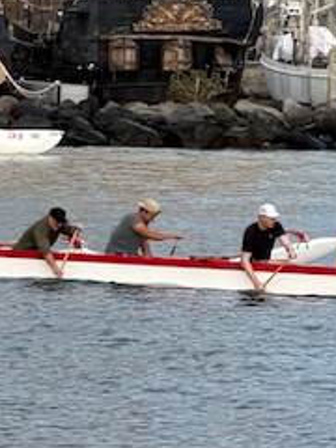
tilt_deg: -4.3
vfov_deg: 3.7
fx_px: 6911
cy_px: 228
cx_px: -121
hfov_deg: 2.8
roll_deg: -0.4
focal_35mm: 534
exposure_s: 1/132
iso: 40
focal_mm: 16.89
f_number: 2.8
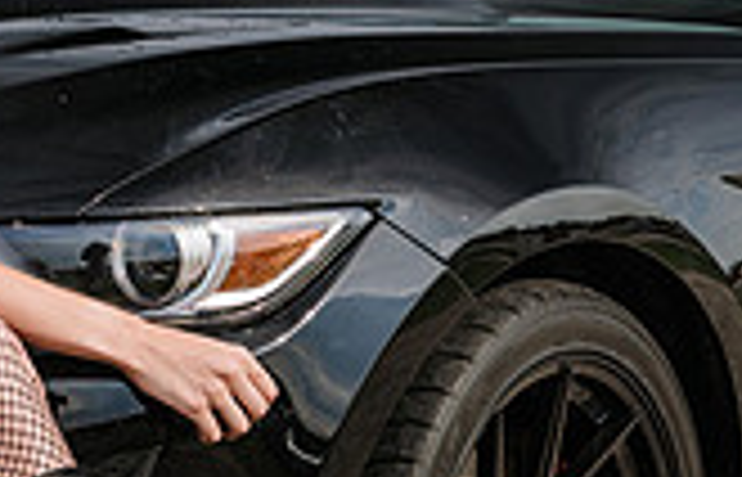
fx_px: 3261
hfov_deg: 12.9
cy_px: 196
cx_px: 193
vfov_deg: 8.4
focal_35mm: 160
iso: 50
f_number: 5
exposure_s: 1/250
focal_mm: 45
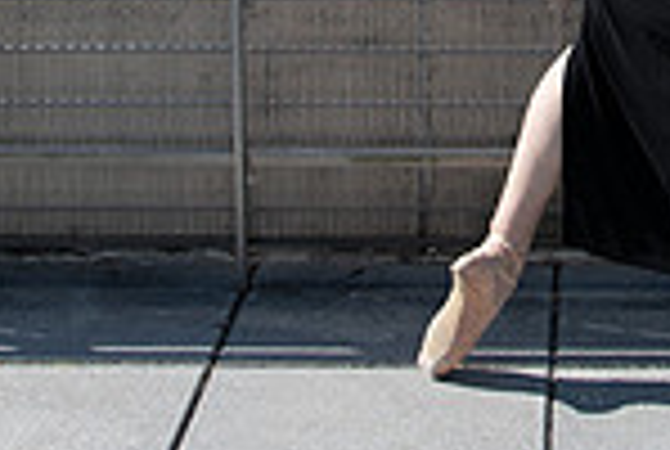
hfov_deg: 20.3
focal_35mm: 98
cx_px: 634
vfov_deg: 12.8
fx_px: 1828
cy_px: -340
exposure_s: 1/2500
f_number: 4
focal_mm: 24
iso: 200
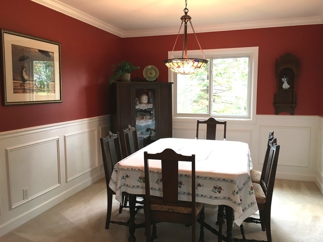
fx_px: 271
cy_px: 121
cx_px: 162
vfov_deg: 48.2
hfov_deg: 61.7
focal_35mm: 29
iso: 64
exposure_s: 1/30
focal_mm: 4.15
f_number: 2.2
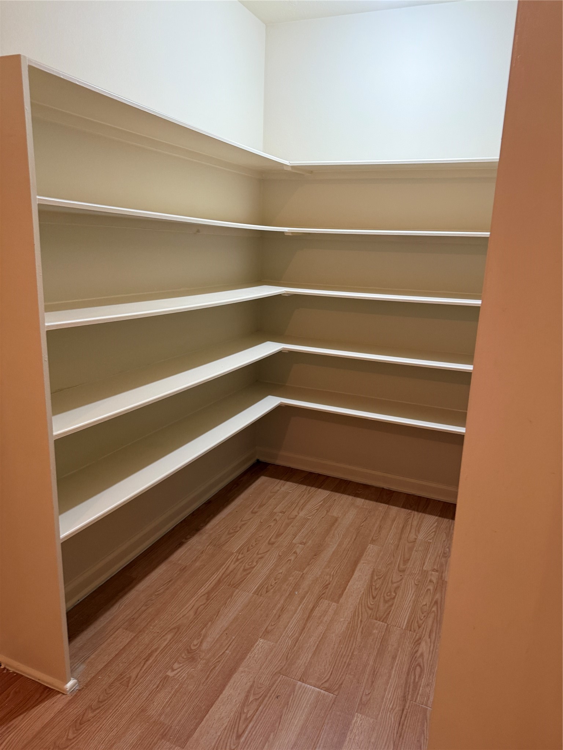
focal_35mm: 24
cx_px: 282
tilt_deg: -12.0
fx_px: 520
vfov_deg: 71.6
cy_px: 375
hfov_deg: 56.8
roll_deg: -3.3
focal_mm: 6.76
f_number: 1.78
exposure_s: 1/60
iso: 250
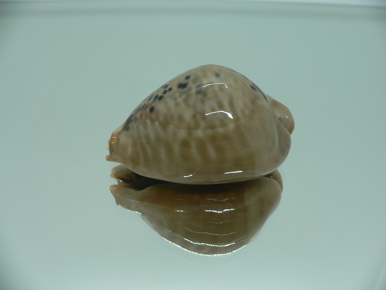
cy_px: 145
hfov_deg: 52.6
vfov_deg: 40.7
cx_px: 193
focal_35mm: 35
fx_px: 390
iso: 80
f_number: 2.8
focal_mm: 4.6
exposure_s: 1/60
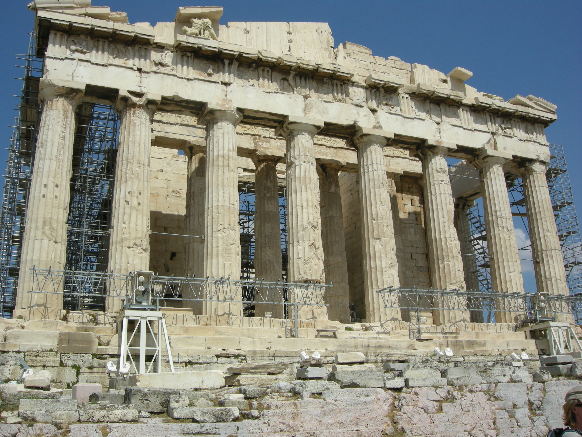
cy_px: 218
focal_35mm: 36
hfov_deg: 51.4
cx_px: 291
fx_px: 605
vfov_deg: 39.7
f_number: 6.8
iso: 64
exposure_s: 1/352
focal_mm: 7.5
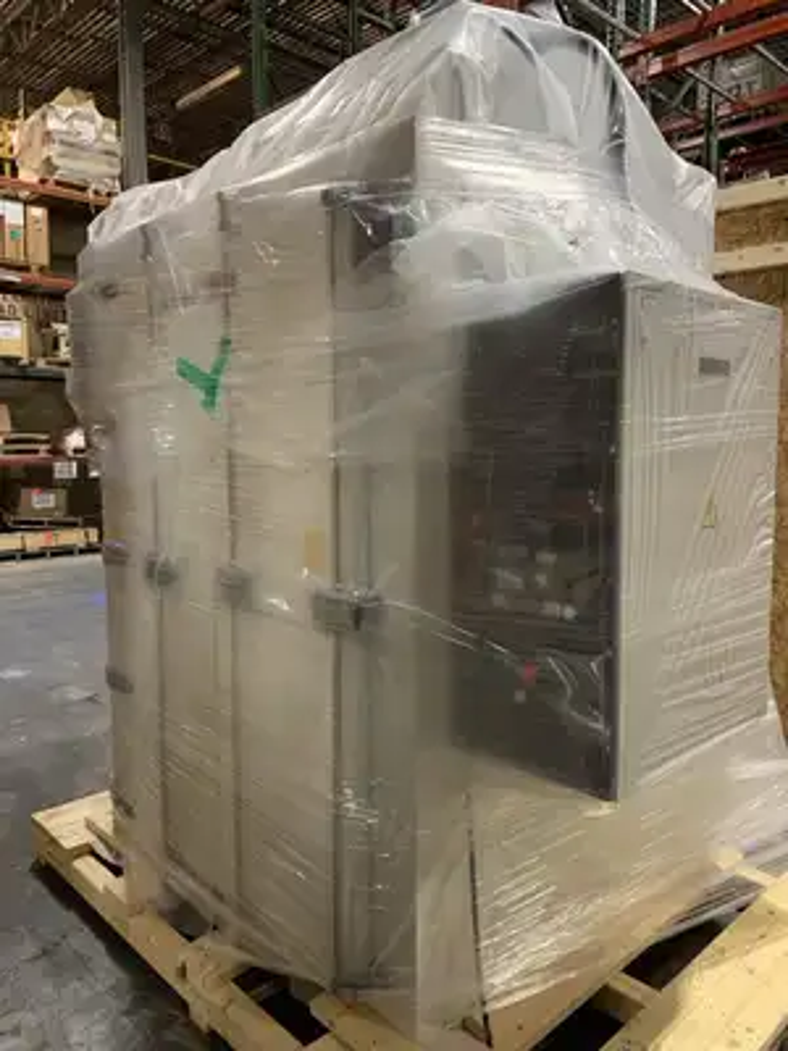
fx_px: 789
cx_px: 394
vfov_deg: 67.3
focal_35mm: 26
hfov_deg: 53.1
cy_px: 526
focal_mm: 4.2
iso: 400
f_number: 1.8
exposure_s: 1/33
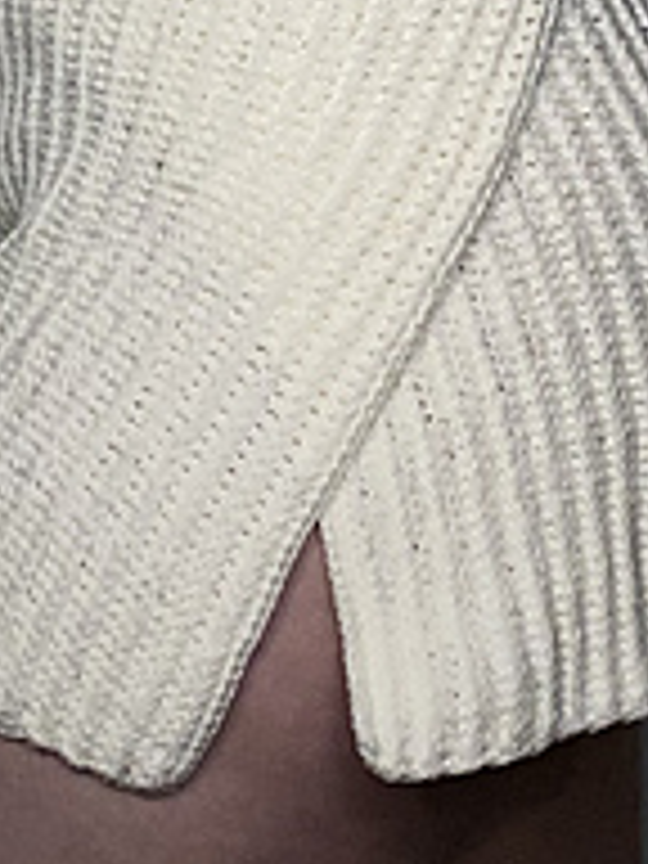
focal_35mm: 100
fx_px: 2496
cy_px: -99
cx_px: 450
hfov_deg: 14.8
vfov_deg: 18.8
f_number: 2.2
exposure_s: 1/60
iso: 100
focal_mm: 2.71
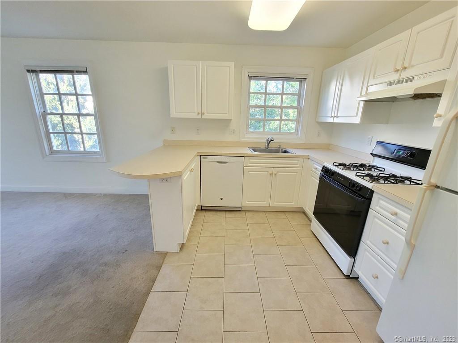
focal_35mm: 13
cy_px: 172
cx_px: 229
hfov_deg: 106.2
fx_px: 172
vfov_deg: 89.9
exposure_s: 1/59
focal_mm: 2.2
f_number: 2.2
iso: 320
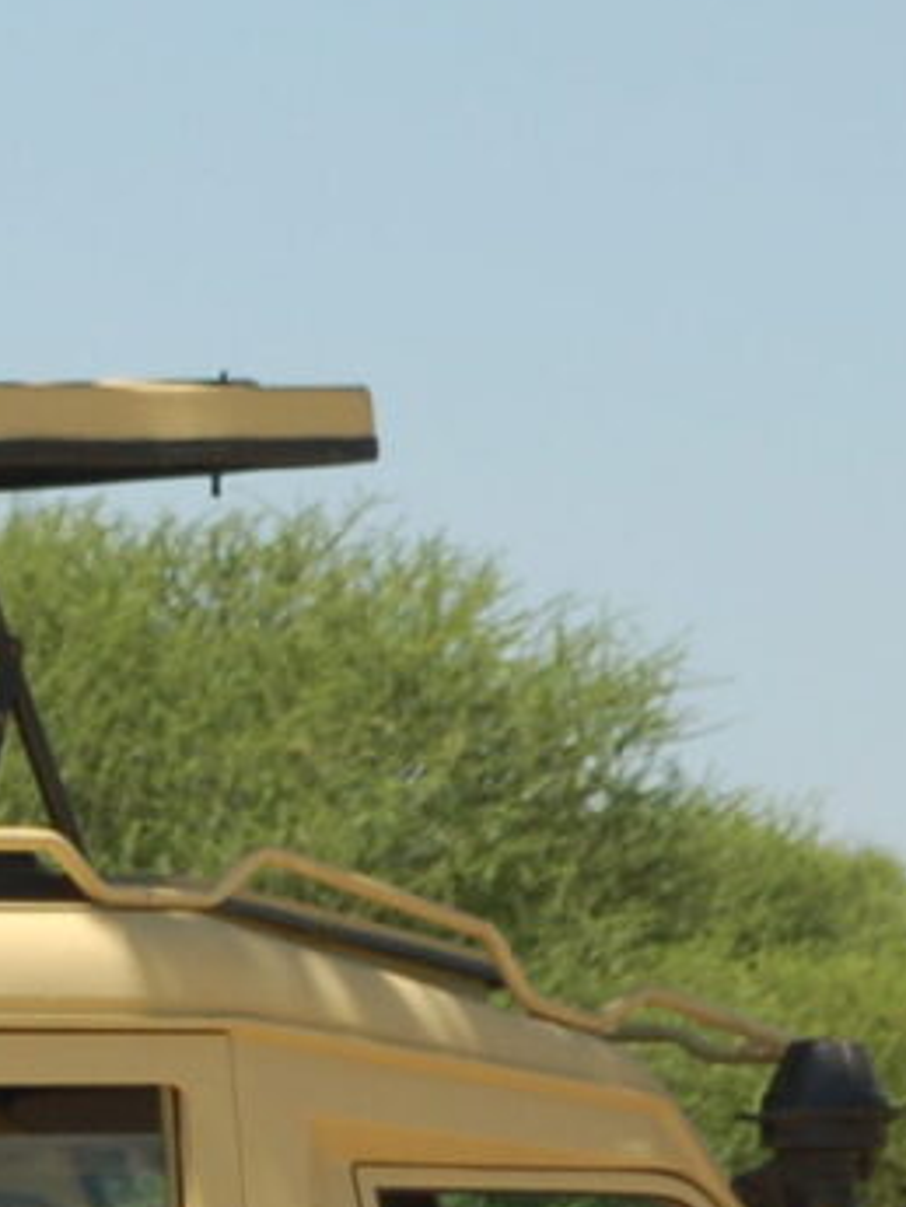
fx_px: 16322
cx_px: -1252
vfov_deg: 4.2
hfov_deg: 3.1
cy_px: 1469
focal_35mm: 468
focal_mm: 70
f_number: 6.3
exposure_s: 1/640
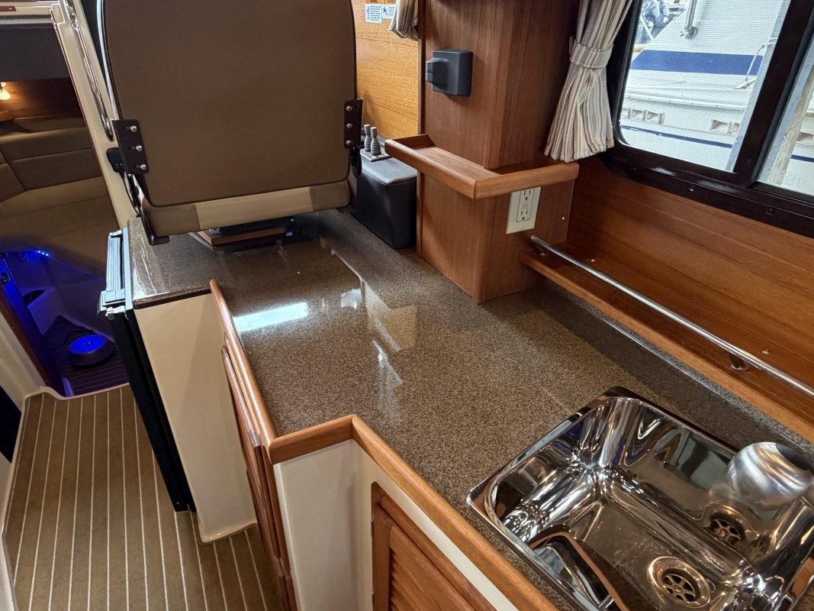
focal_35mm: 21
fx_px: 494
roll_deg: +4.2
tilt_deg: -32.8
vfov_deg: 63.3
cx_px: 384
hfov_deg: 78.9
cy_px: 331
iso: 320
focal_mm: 2.22
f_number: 2.2
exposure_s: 1/72
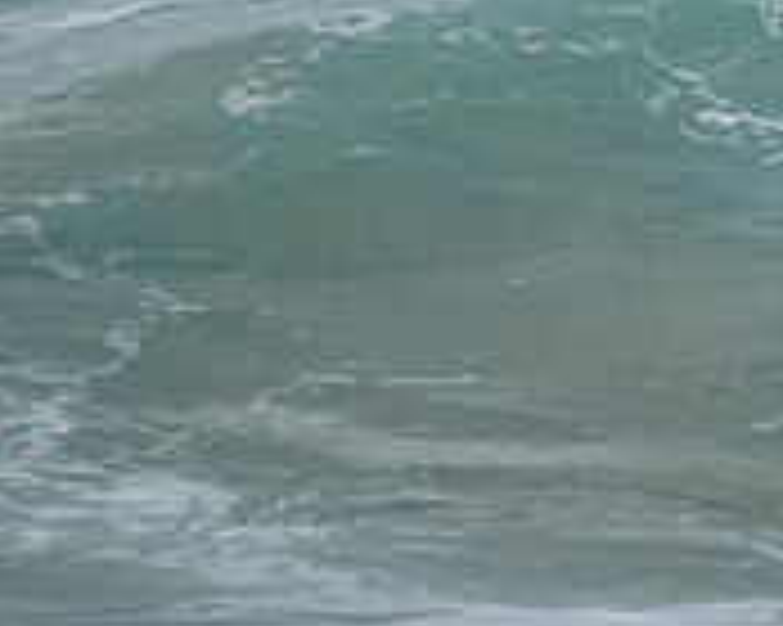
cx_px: 1300
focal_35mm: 2498
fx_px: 57856
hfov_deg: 0.8
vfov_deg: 0.6
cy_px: 34
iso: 720
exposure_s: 1/2000
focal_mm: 800
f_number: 11
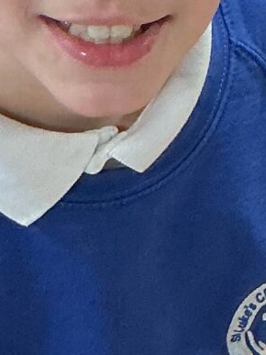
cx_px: 216
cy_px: 265
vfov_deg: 10.3
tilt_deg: -44.5
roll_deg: +4.4
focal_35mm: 192
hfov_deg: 7.7
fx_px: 1968
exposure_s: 1/60
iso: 125
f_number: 1.8
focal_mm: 3
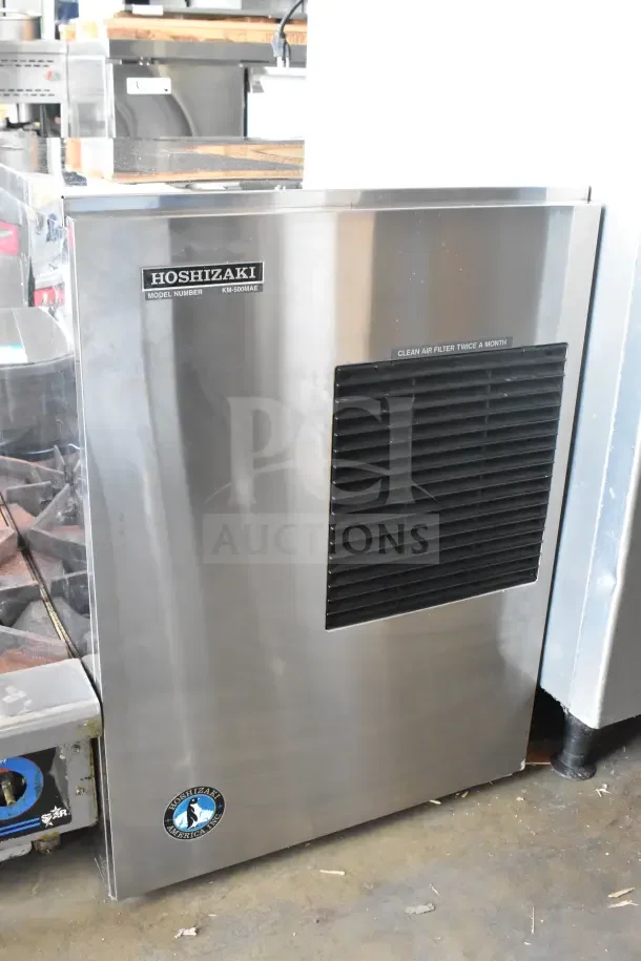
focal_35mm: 36
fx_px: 961
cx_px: 320
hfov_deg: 36.9
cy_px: 480
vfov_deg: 53.1
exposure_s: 1/200
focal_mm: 24
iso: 6400
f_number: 7.1
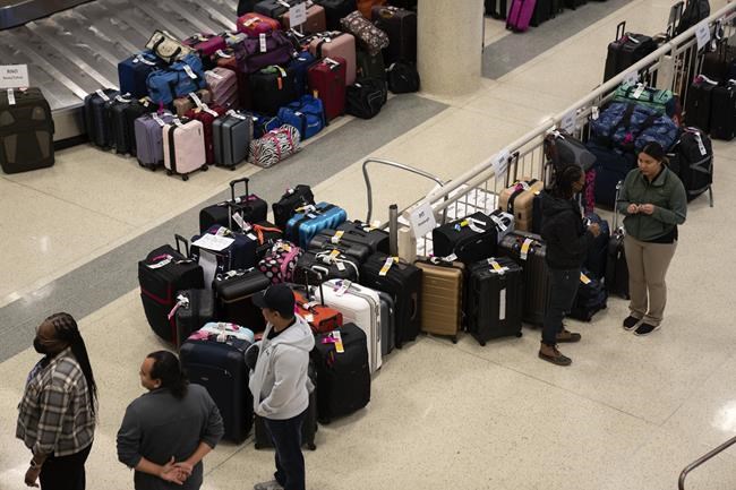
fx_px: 1431
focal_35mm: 70
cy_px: 245
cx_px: 368
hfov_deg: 28.9
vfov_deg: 19.4
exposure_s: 1/200
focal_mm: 70
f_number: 2.8
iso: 1600
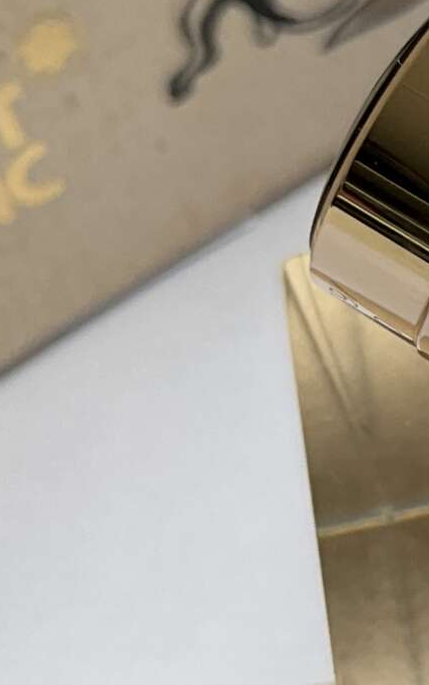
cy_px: 556
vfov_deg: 18.0
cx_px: 1117
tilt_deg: -54.3
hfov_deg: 9.7
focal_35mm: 115
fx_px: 2149
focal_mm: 3
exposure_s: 1/122
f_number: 1.8
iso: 25
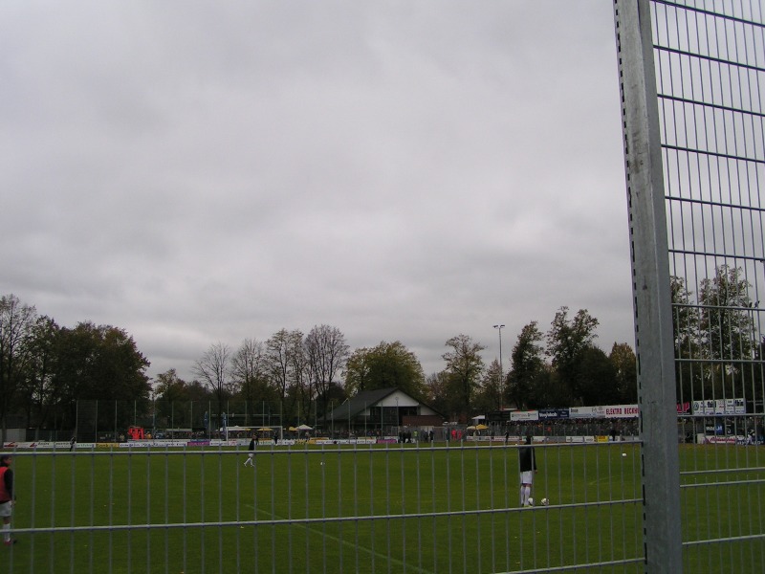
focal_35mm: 38
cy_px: 287
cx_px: 382
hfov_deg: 49.0
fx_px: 840
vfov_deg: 37.7
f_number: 4.5
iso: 50
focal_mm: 5.8
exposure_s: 1/160
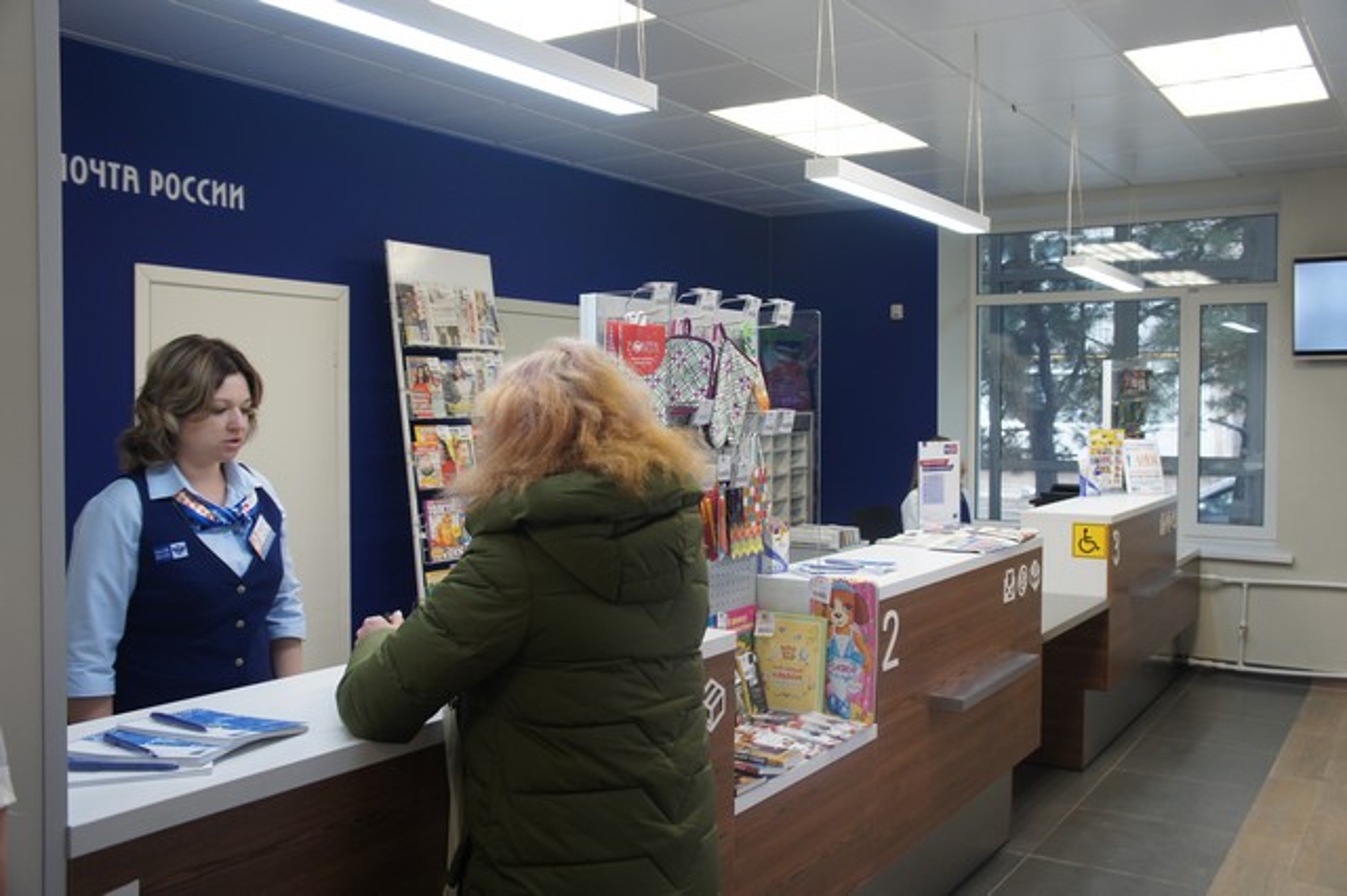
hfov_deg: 59.5
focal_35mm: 32
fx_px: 1178
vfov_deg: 41.7
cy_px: 448
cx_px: 674
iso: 400
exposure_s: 1/100
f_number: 4.5
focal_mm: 21
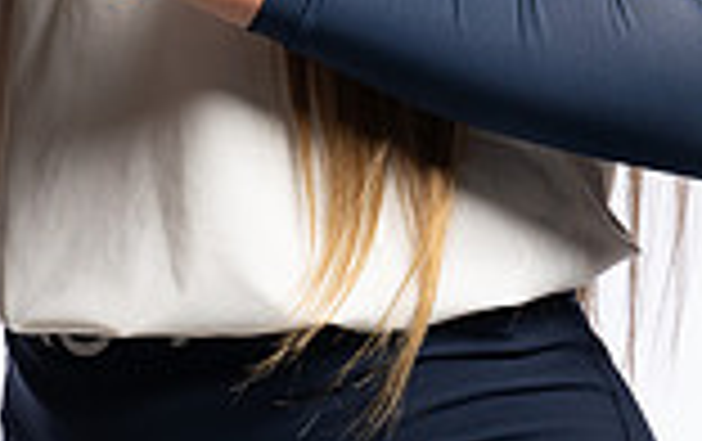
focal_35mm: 308
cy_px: -558
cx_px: 179
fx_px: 5901
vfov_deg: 4.2
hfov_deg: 6.8
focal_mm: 70
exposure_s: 1/250
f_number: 8
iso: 320
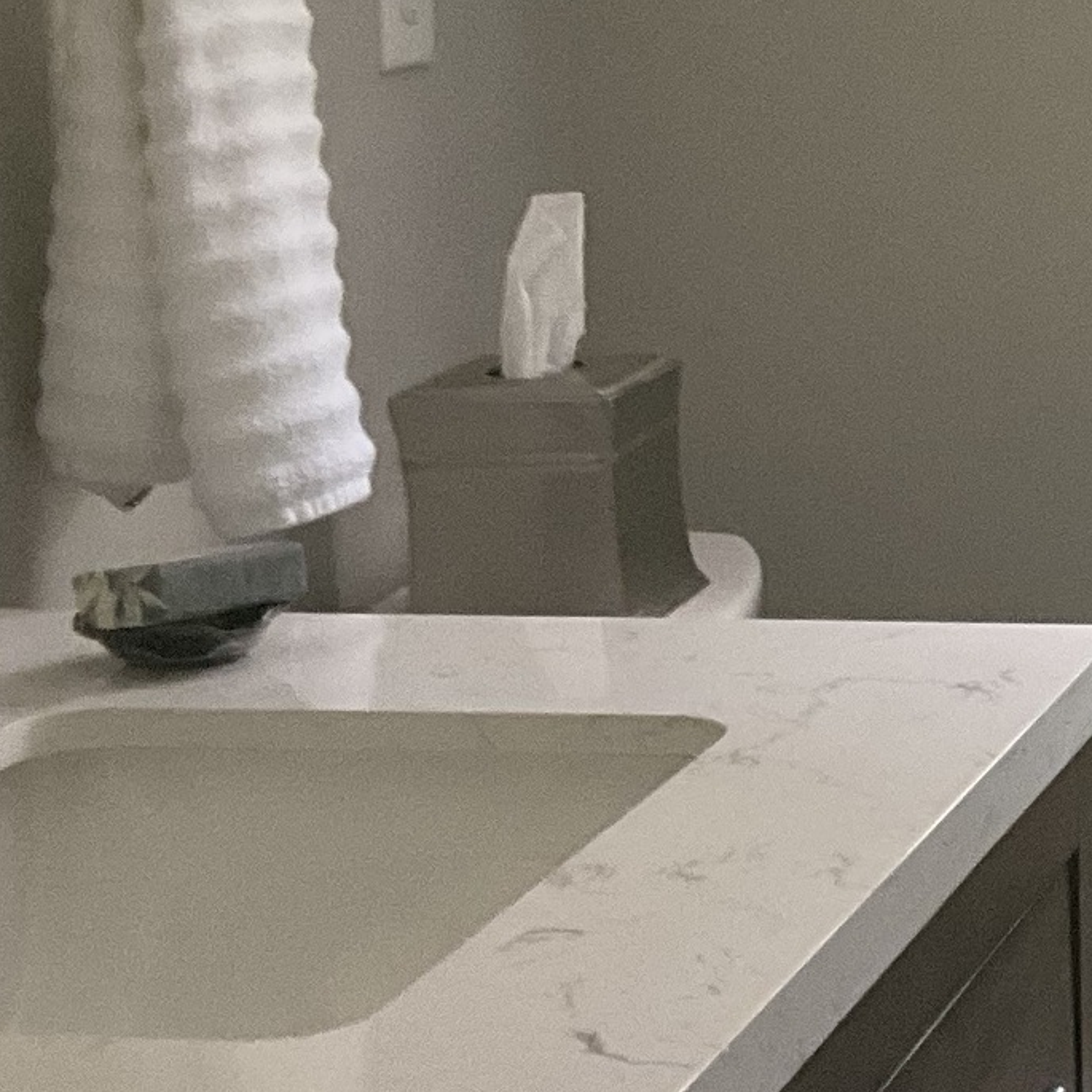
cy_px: 483
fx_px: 4104
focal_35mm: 115
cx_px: 1911
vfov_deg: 15.2
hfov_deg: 13.7
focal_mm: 3
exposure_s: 1/60
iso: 160
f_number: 1.8
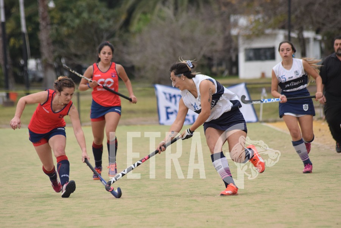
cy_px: 114
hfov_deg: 5.7
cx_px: 170
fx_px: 3410
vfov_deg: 3.8
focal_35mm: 360
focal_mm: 240
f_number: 6.3
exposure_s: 1/1600
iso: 1250
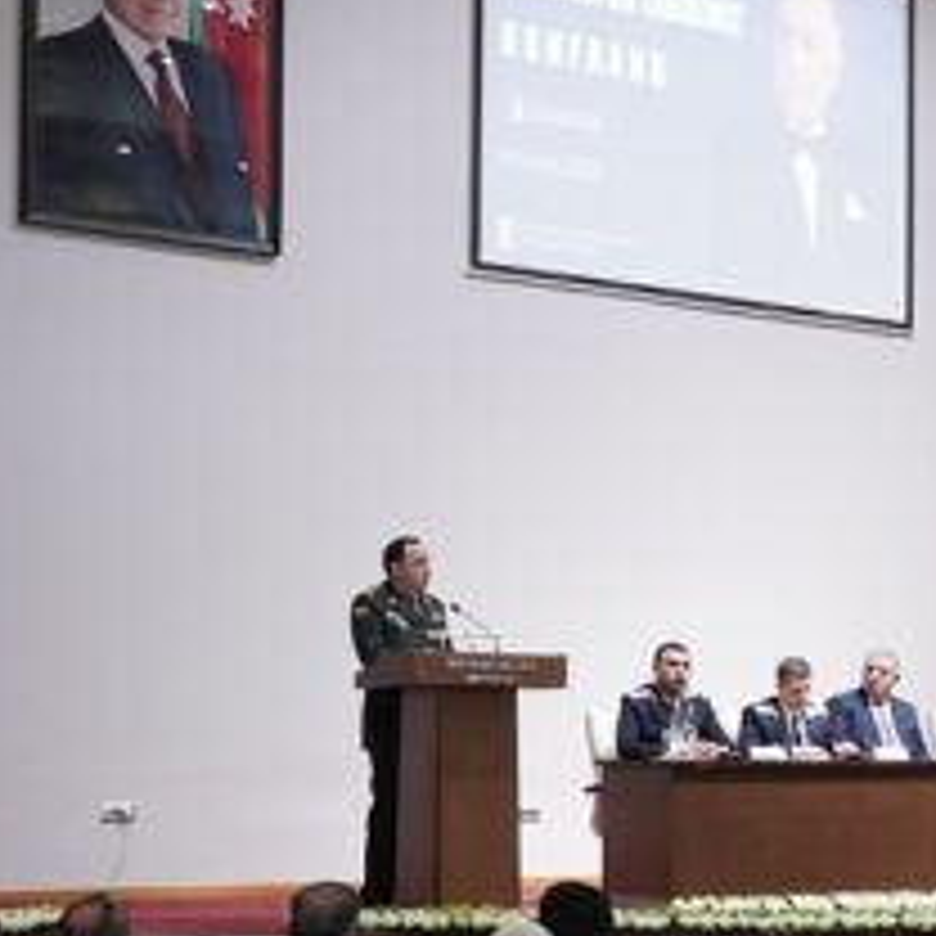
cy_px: 727
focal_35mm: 79
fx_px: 2417
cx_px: 1053
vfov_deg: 21.7
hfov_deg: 20.8
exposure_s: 1/30
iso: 1250
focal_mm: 18
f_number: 4.5
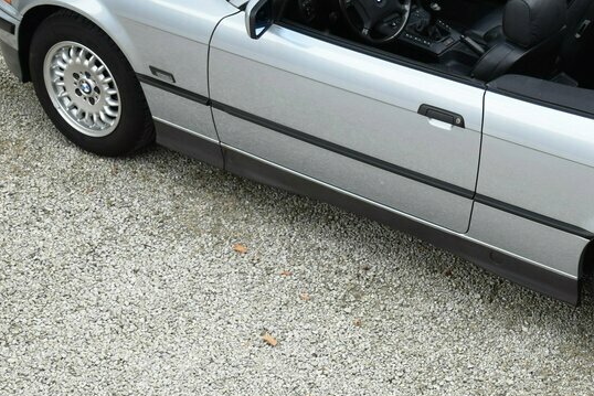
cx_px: 550
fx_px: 1766
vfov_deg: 12.8
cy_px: 88
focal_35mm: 107
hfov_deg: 18.7
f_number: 5
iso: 400
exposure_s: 1/250
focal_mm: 32
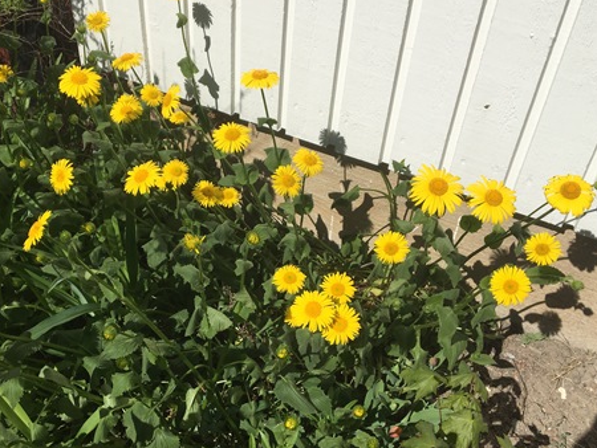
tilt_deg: -43.6
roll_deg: +0.1
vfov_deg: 36.8
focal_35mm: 39
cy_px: 243
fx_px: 673
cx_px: 230
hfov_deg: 47.5
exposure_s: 1/4274
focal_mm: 4.15
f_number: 2.2
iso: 25
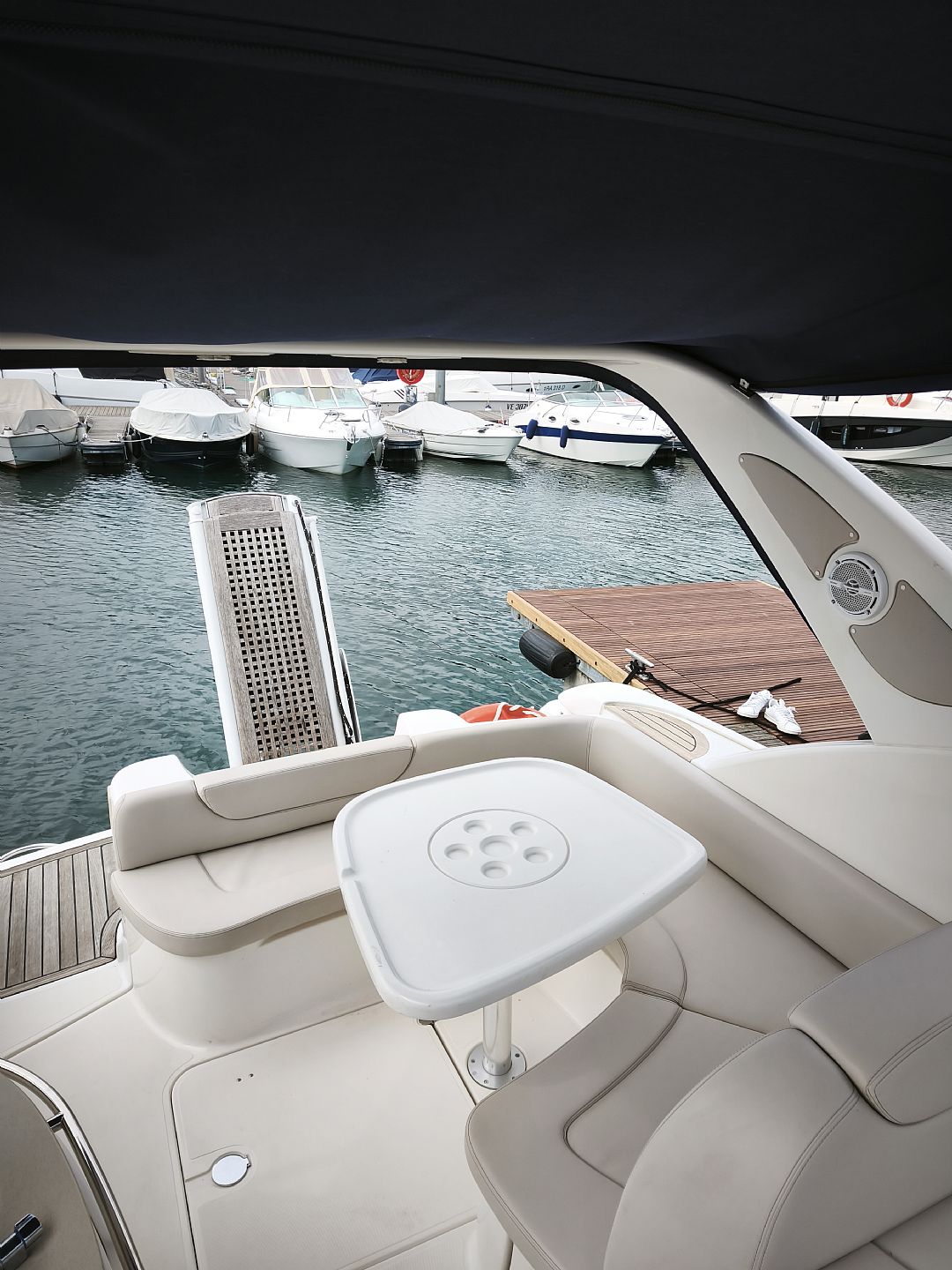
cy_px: 635
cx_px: 476
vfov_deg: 73.9
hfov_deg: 58.9
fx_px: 843
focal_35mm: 23
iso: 80
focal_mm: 5.35
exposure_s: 1/1150
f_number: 1.7
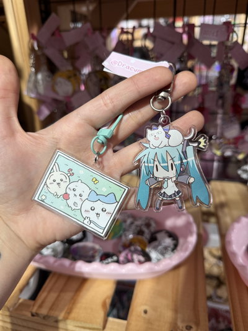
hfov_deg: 56.8
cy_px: 166
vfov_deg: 71.6
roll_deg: +1.5
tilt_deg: -24.5
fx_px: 229
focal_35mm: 24
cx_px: 124
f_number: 1.78
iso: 160
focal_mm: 6.76
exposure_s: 1/50
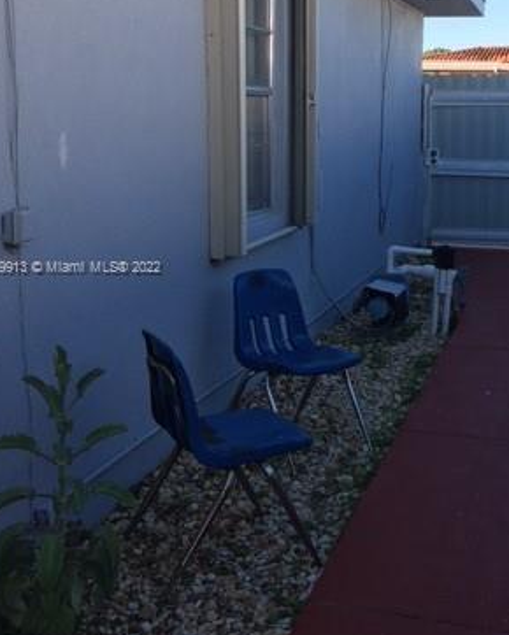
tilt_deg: -8.1
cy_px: 268
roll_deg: -1.7
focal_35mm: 50
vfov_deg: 37.2
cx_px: 381
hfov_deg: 29.8
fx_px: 941
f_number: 2.2
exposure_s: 1/439
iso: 25
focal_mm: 4.15
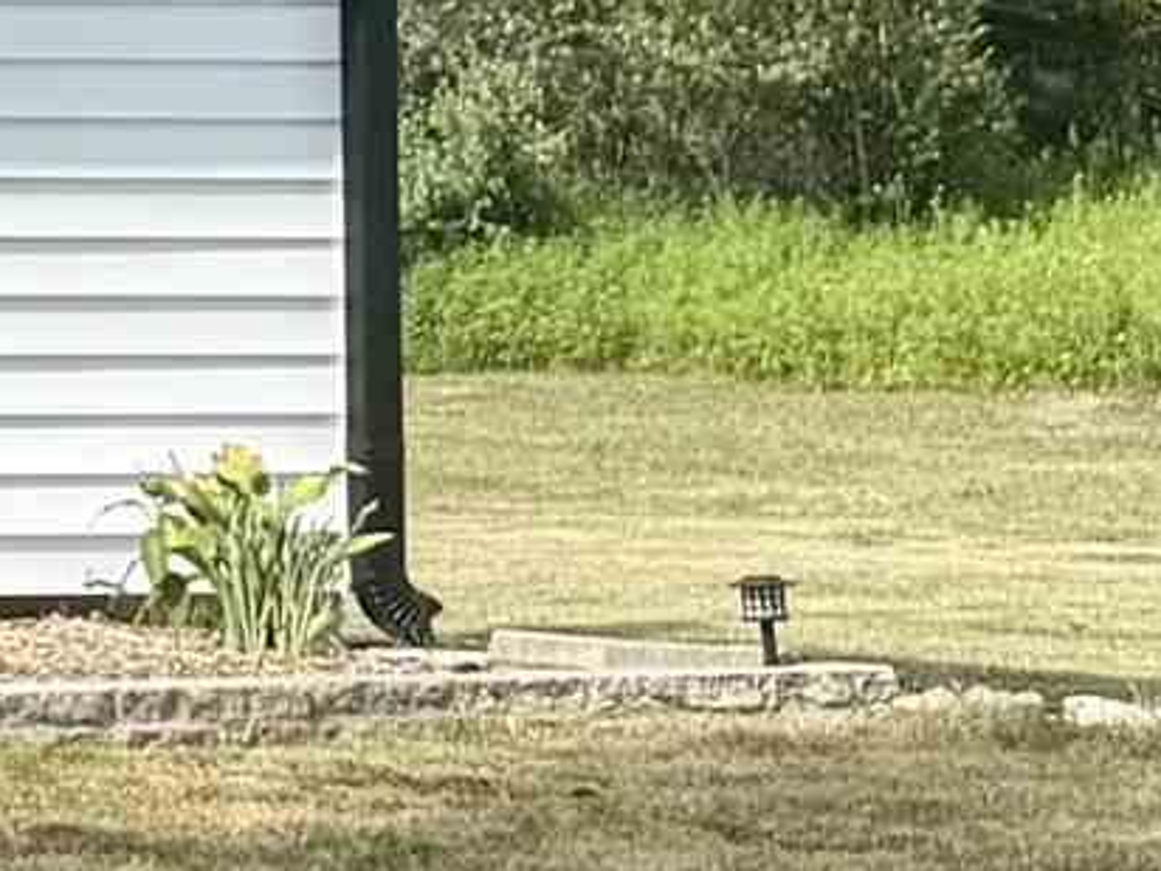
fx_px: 6004
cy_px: -409
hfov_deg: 8.7
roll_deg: -0.6
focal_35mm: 179
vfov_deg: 8.1
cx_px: -2578
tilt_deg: +3.1
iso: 80
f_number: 1.78
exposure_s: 1/3759
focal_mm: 6.76
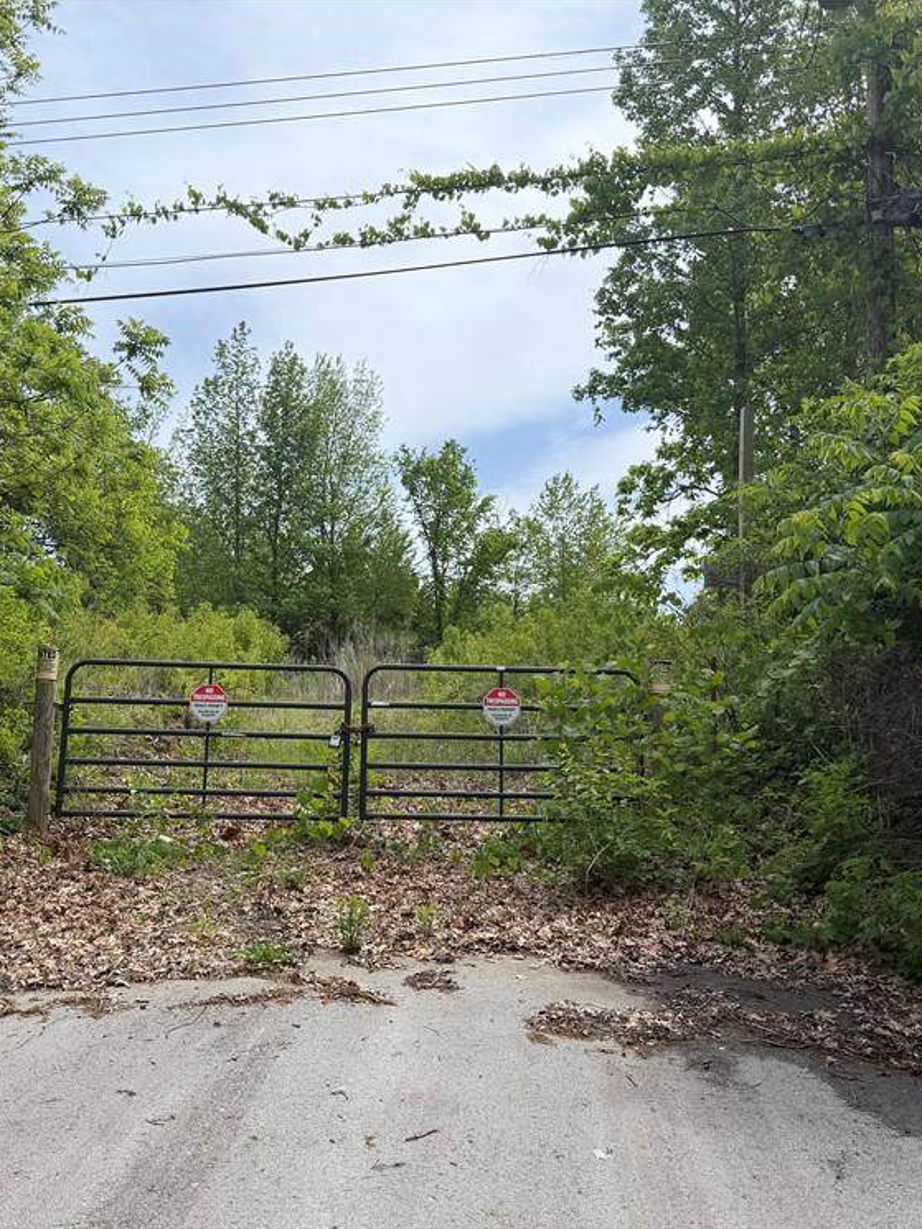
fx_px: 1172
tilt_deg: +8.3
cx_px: 358
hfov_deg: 42.7
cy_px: 629
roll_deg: -2.1
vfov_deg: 55.3
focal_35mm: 33
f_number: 1.78
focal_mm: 6.76
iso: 100
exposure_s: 1/5319
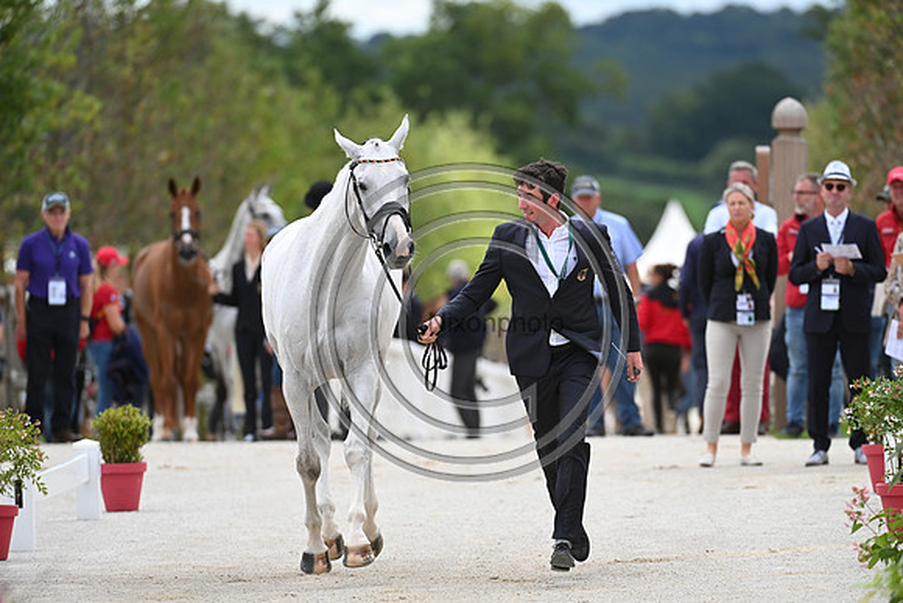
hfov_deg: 5.2
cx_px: 452
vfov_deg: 3.4
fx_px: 10035
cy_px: 302
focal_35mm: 400
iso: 560
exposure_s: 1/1600
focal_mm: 400
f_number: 5.6
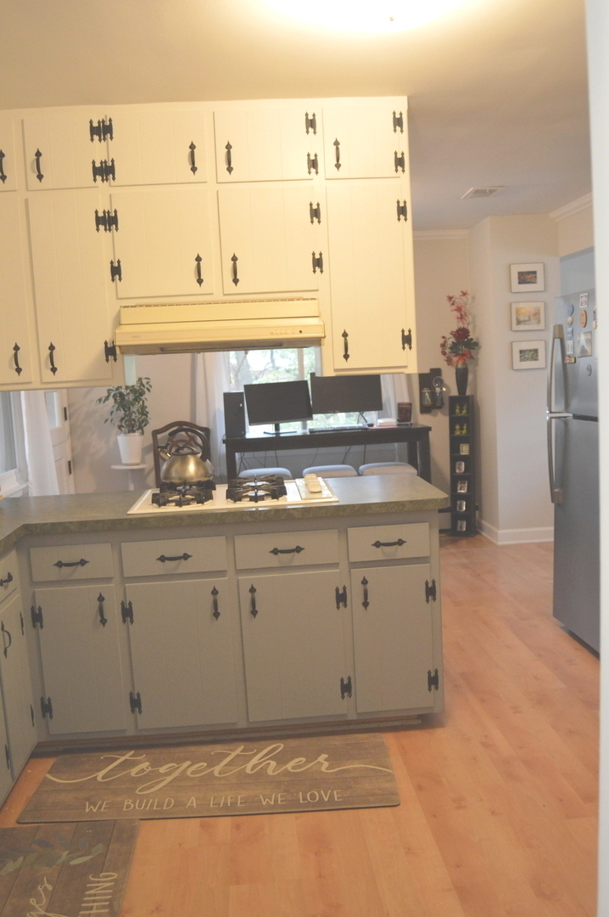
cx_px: 304
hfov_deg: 43.5
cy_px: 458
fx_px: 763
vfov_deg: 62.0
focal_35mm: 30
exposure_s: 1/60
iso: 1800
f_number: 3.5
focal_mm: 20
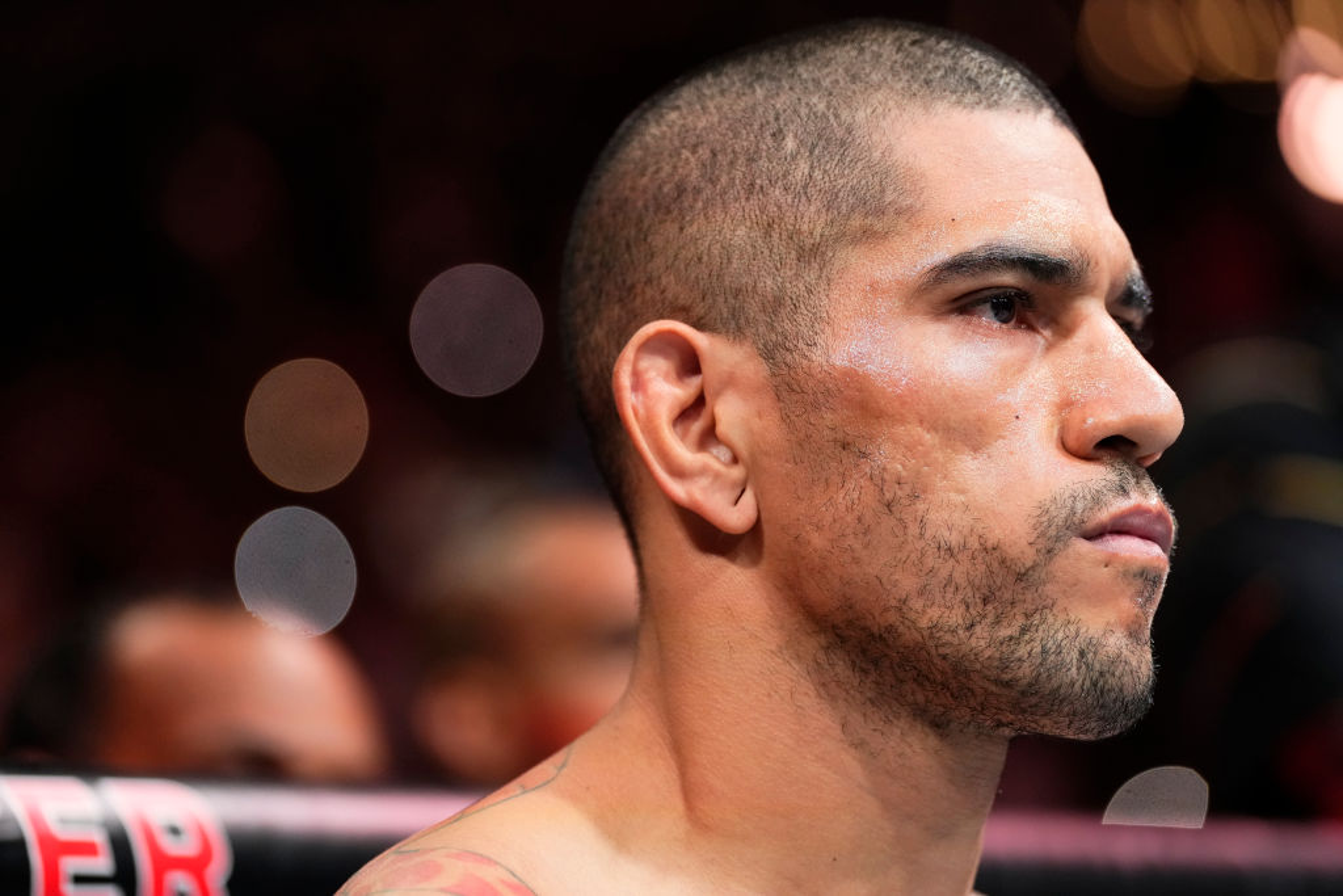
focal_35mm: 136
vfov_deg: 10.1
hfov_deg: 15.1
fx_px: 5074
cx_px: 672
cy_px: 448
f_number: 2.8
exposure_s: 1/1250
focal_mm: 136
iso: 3200
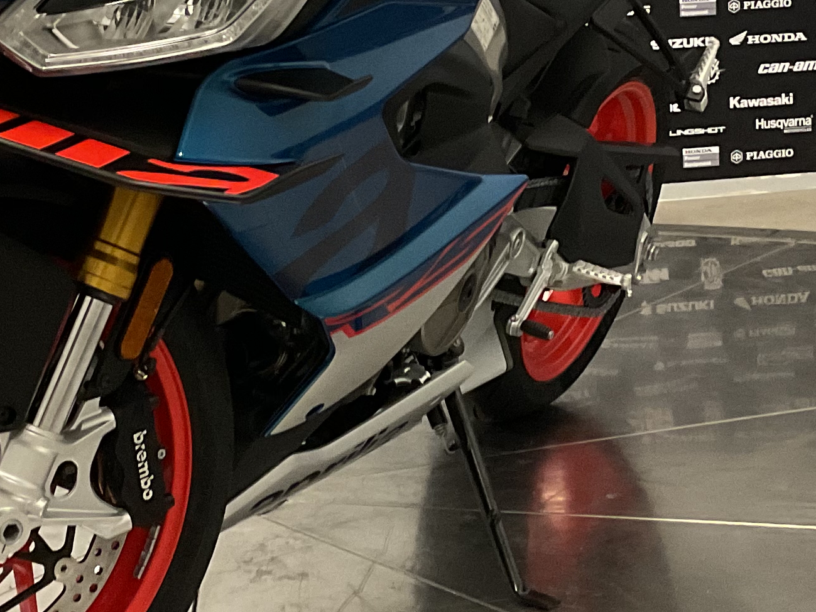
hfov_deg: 21.8
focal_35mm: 90
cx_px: 445
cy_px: 175
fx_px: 2121
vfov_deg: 16.4
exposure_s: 1/40
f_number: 1.8
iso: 200
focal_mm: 3
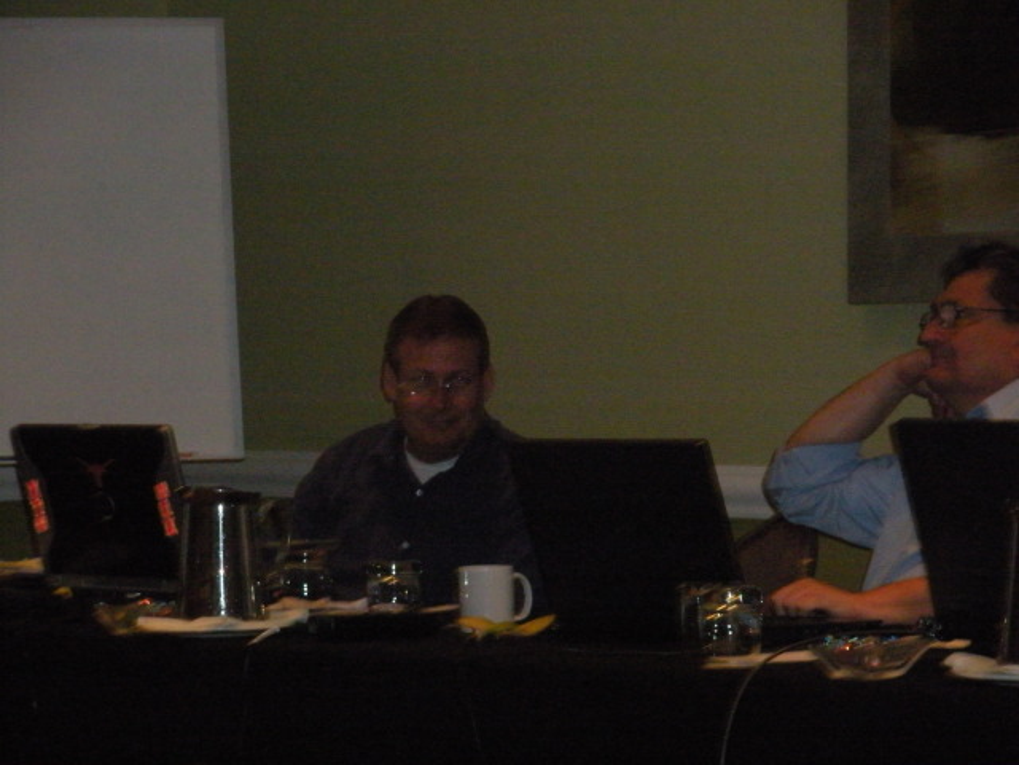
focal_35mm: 149
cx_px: 510
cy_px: 382
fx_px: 4386
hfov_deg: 13.3
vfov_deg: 10.0
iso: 800
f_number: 5.4
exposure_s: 1/125
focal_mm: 26
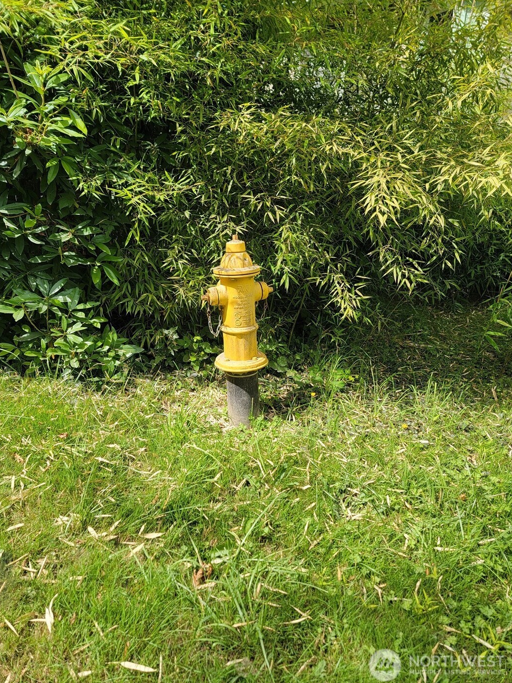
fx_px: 493
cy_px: 332
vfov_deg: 69.4
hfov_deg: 54.9
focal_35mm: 25
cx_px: 253
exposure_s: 1/387
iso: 16
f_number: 1.8
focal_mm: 6.7
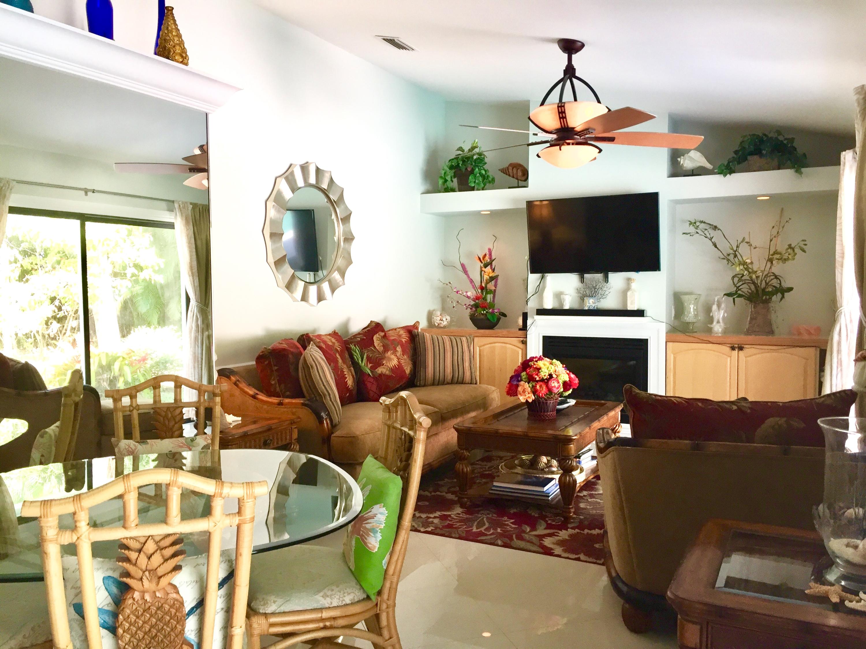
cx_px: 433
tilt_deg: -3.0
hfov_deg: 61.7
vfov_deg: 48.2
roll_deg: -1.1
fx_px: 726
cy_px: 324
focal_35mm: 29
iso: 32
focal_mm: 4.15
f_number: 2.2
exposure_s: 1/30
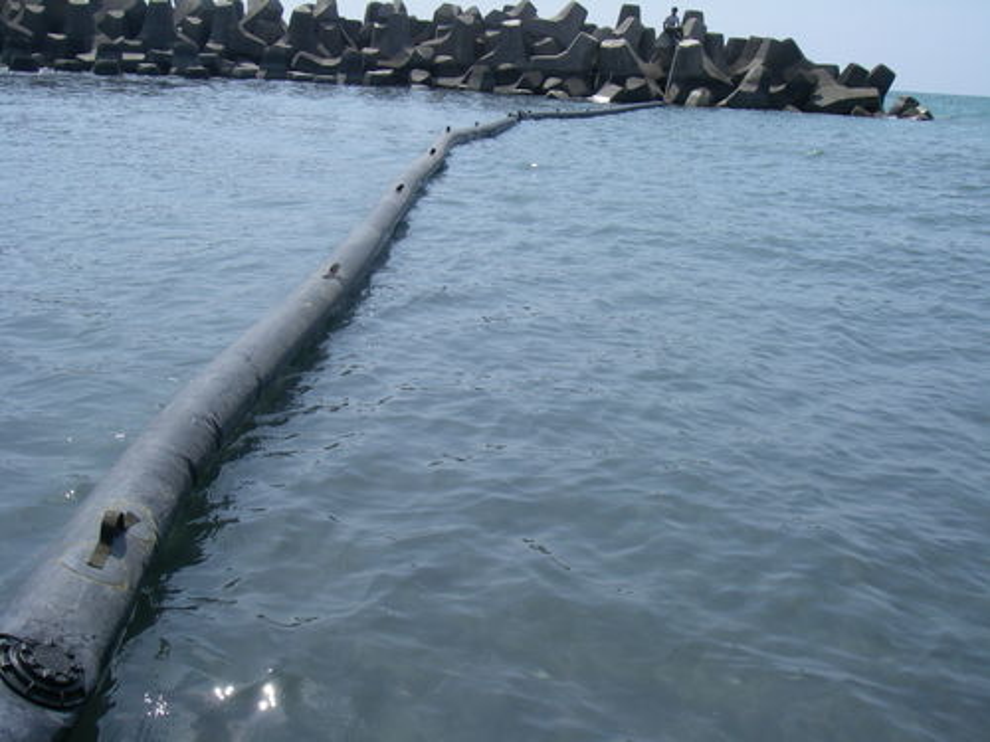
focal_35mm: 44
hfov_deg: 42.9
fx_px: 1258
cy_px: 371
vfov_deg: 32.9
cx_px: 495
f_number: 6.8
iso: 64
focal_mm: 7.3
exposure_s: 1/250
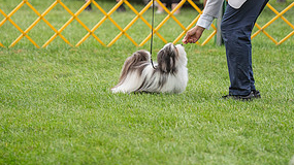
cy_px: -20
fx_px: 2579
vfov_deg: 3.7
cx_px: 145
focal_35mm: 331
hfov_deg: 6.5
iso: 1000
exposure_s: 1/800
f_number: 3.2
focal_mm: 200
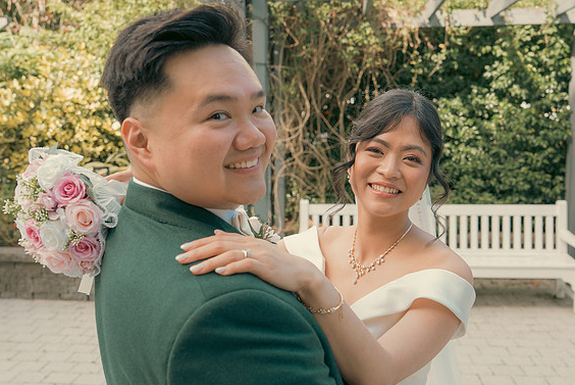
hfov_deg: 51.8
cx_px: 283
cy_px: 195
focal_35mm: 37
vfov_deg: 36.0
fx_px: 591
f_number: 3.5
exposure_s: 1/160
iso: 125
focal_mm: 24
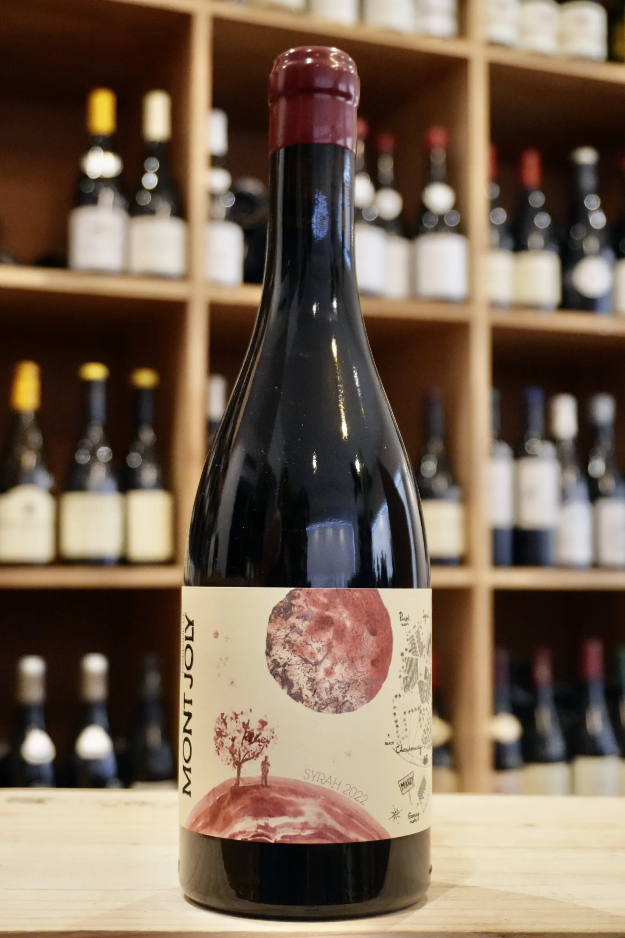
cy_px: 469
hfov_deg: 27.2
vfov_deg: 40.0
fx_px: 1289
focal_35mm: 50
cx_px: 312
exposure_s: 1/60
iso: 5000
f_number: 5
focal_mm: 33
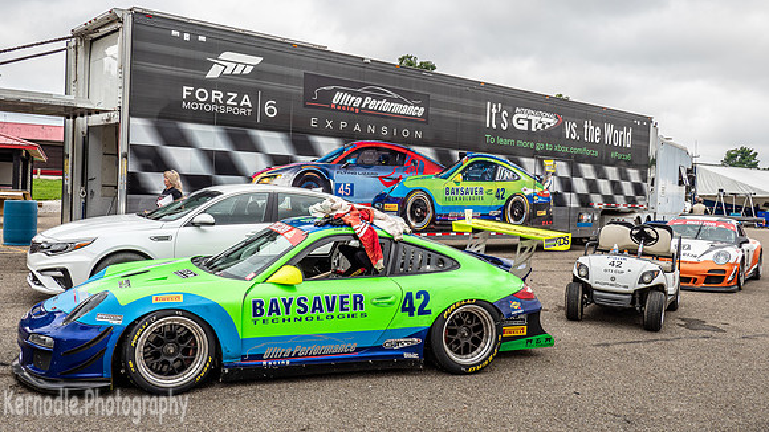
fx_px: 666
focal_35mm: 33
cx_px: 384
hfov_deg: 60.0
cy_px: 198
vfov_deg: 35.9
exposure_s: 1/125
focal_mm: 15
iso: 200
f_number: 8
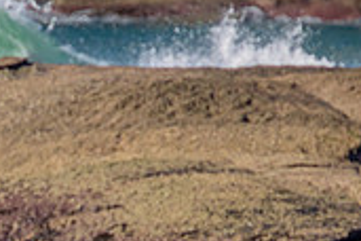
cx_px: -42
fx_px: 27183
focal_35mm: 2711
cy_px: 405
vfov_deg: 0.5
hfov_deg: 0.8
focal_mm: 800
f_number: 11
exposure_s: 1/2000
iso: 1100
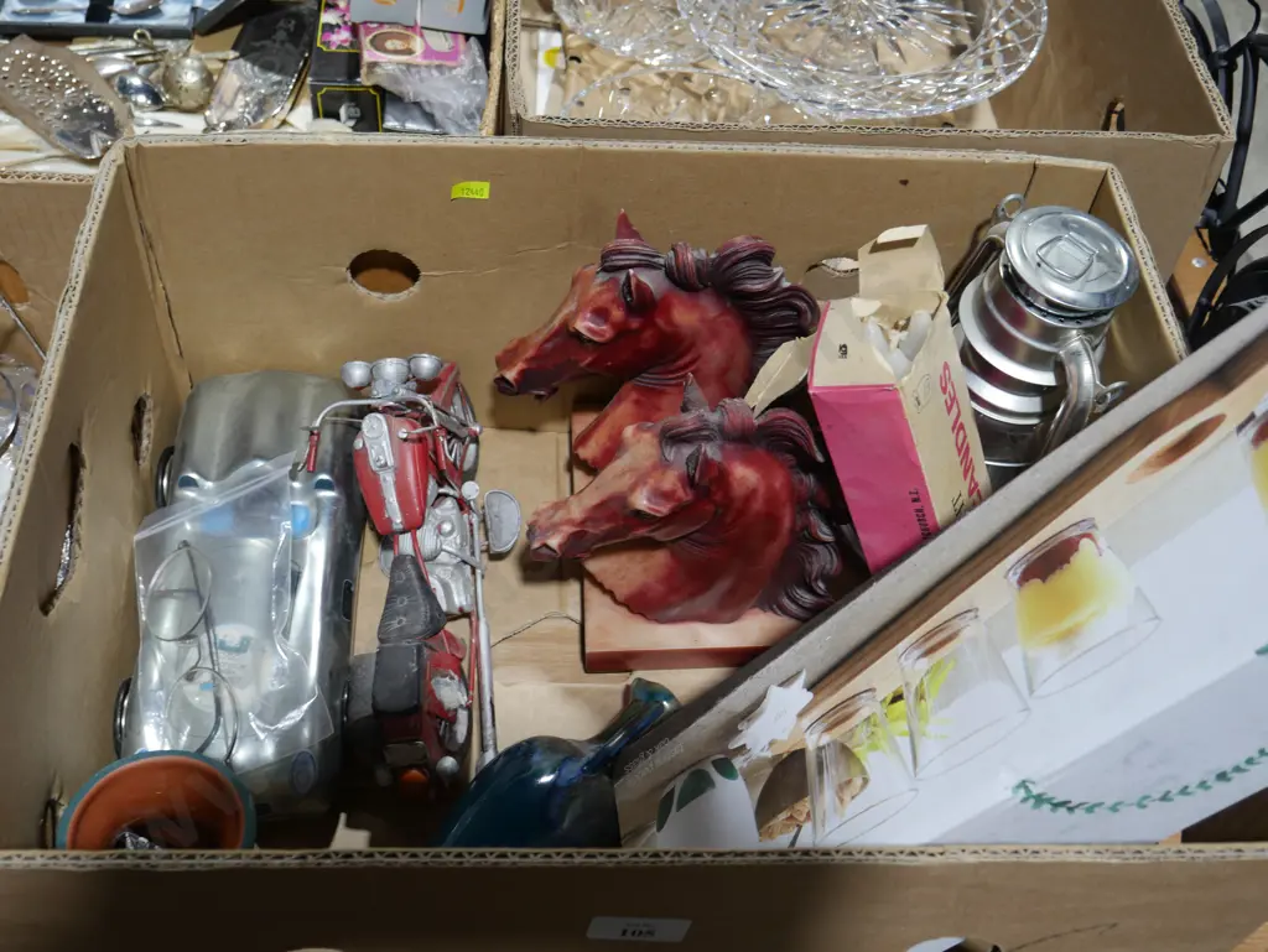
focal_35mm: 40
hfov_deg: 46.8
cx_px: 634
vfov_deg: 36.0
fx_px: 1466
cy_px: 476
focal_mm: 20
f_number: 4.4
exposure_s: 1/60
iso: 250
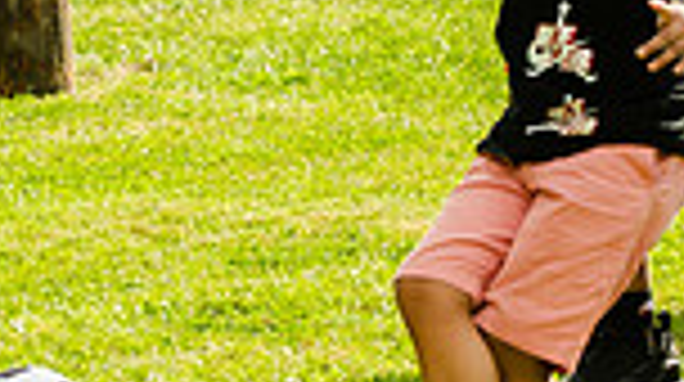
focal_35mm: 330
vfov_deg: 3.7
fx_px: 5977
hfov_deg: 6.5
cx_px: 310
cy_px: -13
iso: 140
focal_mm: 55
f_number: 8
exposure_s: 1/250
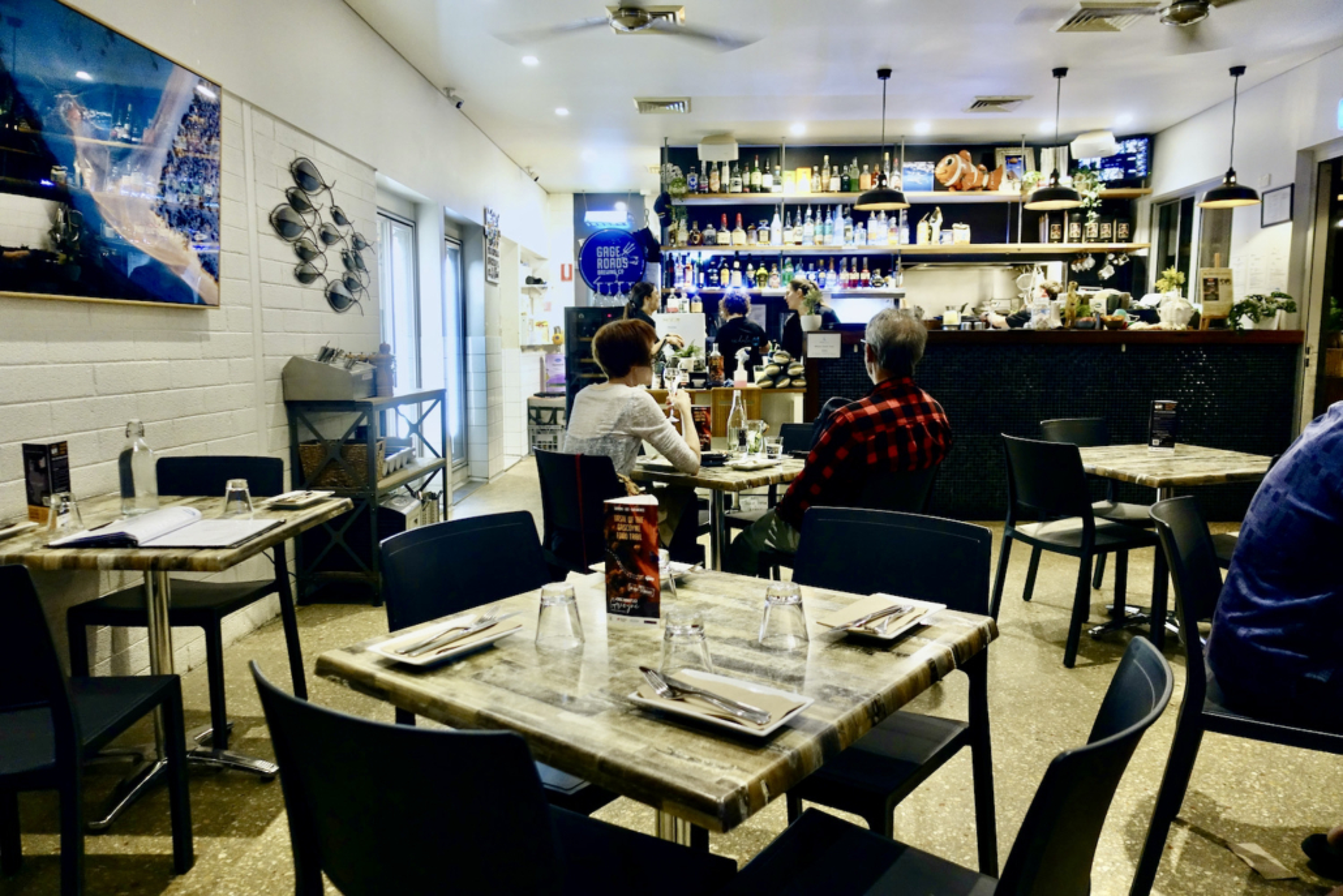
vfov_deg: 53.1
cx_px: 672
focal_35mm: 24
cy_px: 448
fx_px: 895
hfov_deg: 73.7
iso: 500
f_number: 1.8
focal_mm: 8.8
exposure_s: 1/30
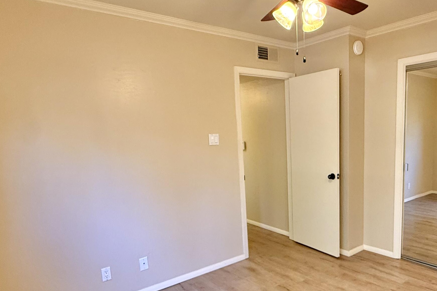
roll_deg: +1.4
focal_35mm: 25
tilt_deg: -13.0
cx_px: 284
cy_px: 204
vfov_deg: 50.0
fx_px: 303
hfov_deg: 69.9
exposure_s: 1/60
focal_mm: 2.22
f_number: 2.2
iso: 400
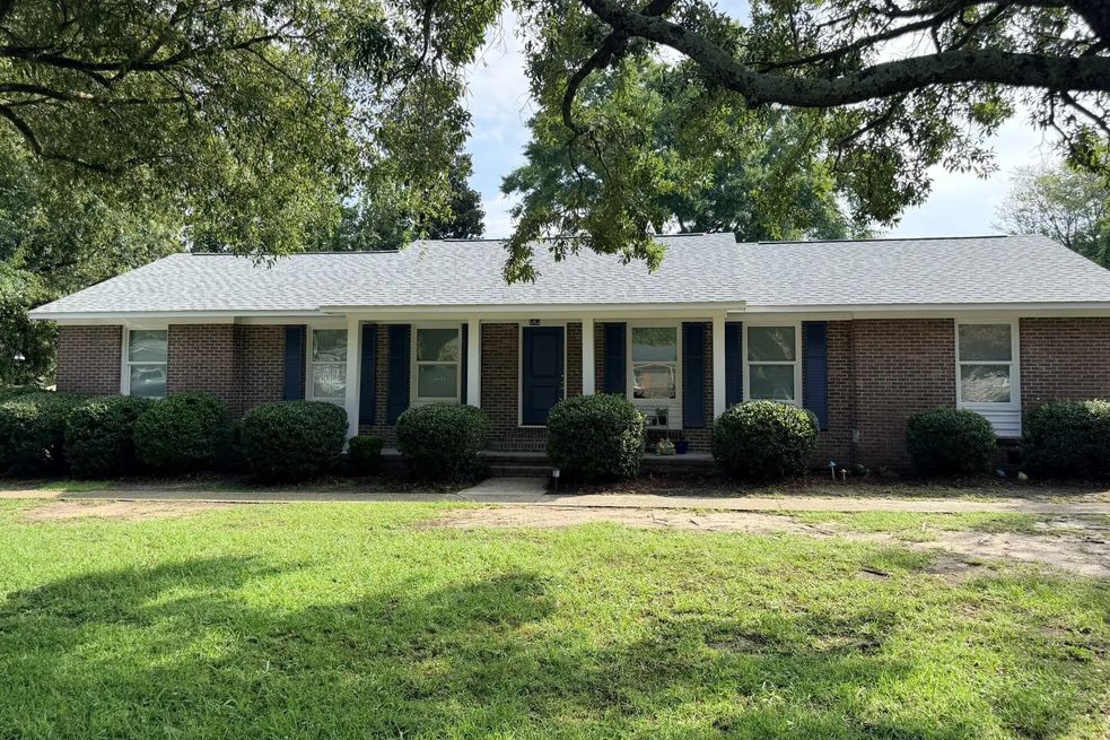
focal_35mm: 26
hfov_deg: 69.4
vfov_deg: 49.5
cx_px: 577
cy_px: 331
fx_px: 801
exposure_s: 1/1812
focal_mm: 6.76
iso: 100
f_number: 1.78
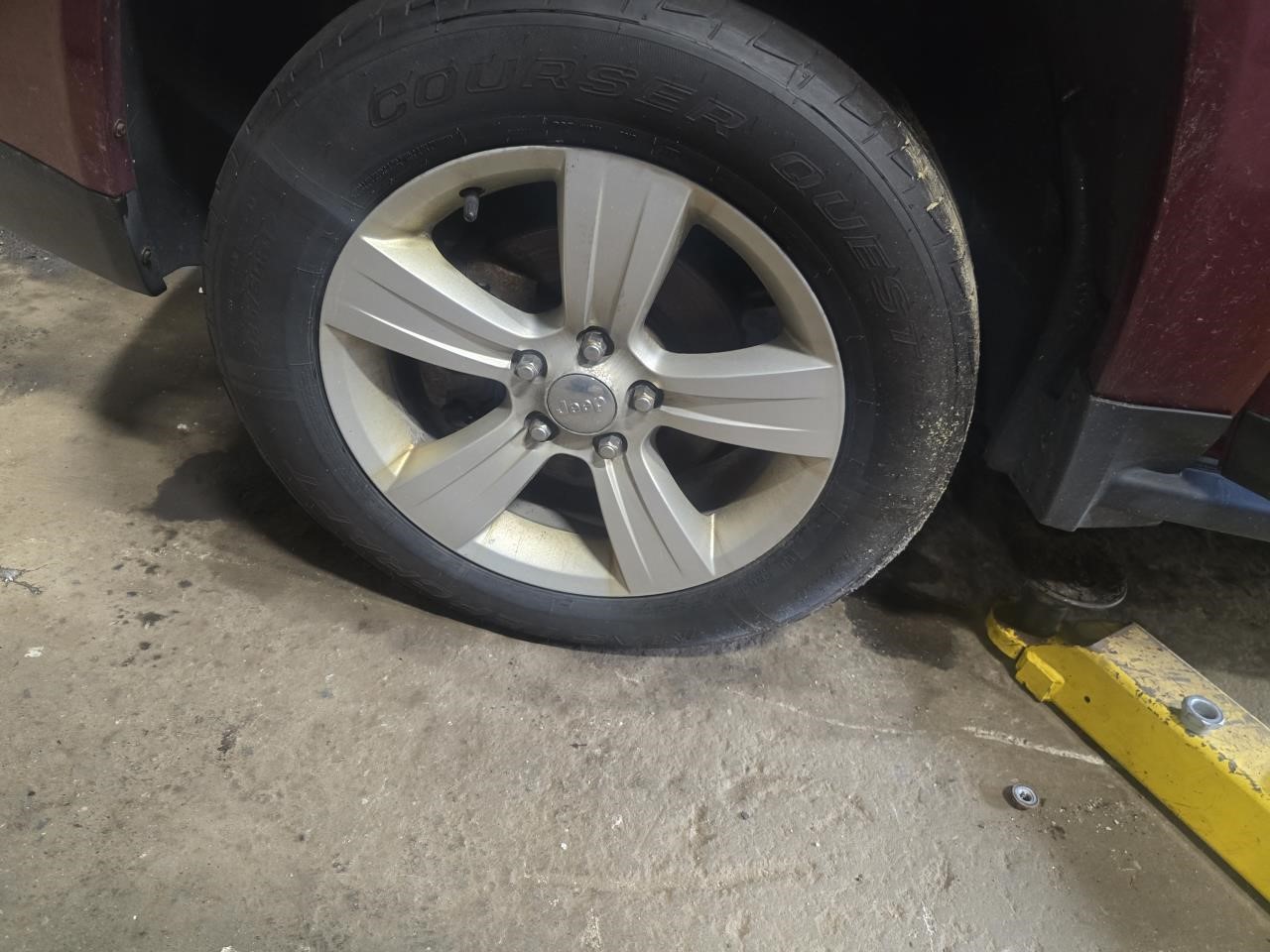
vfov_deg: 58.9
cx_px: 635
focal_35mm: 23
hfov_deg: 73.9
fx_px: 844
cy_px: 476
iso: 640
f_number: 1.7
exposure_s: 1/60
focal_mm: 6.3
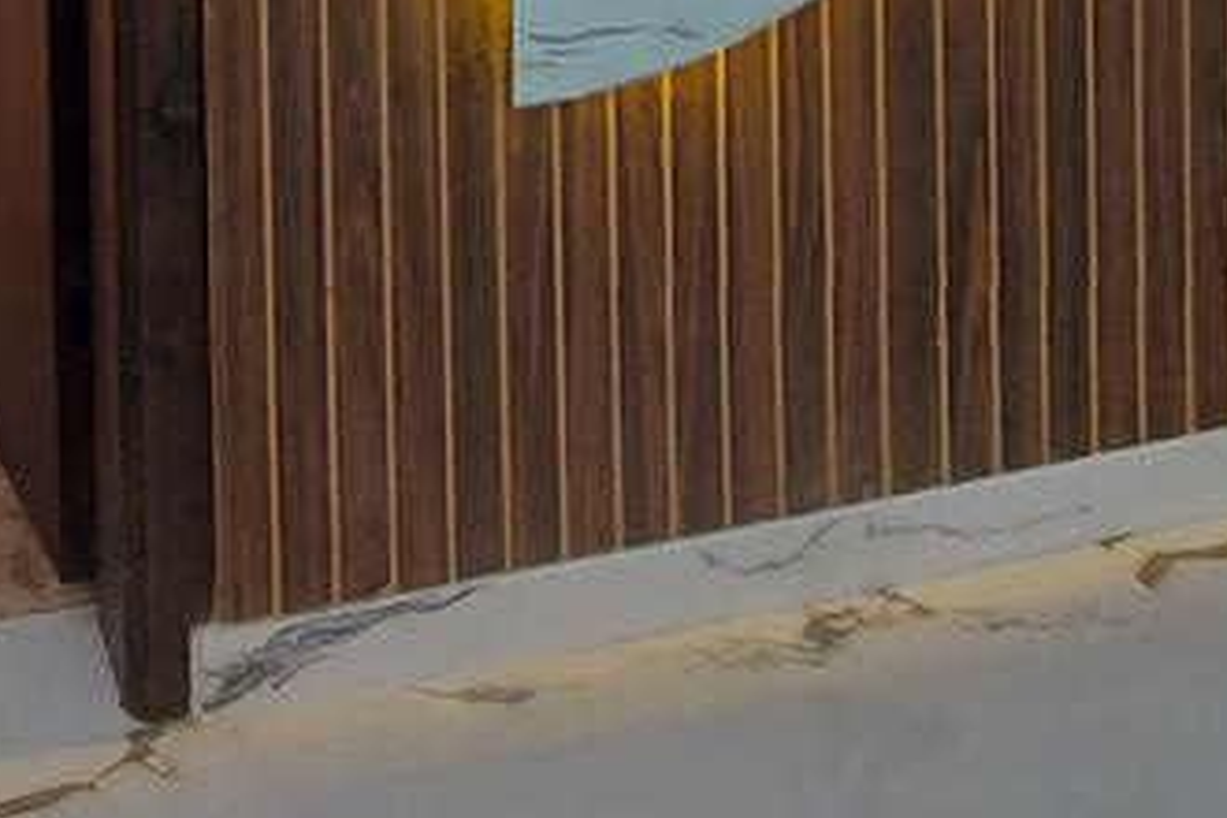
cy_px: -799
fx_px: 2011
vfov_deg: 17.1
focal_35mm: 59
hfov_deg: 31.6
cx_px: 30
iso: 64
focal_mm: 1.74
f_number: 2.2
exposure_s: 1/50
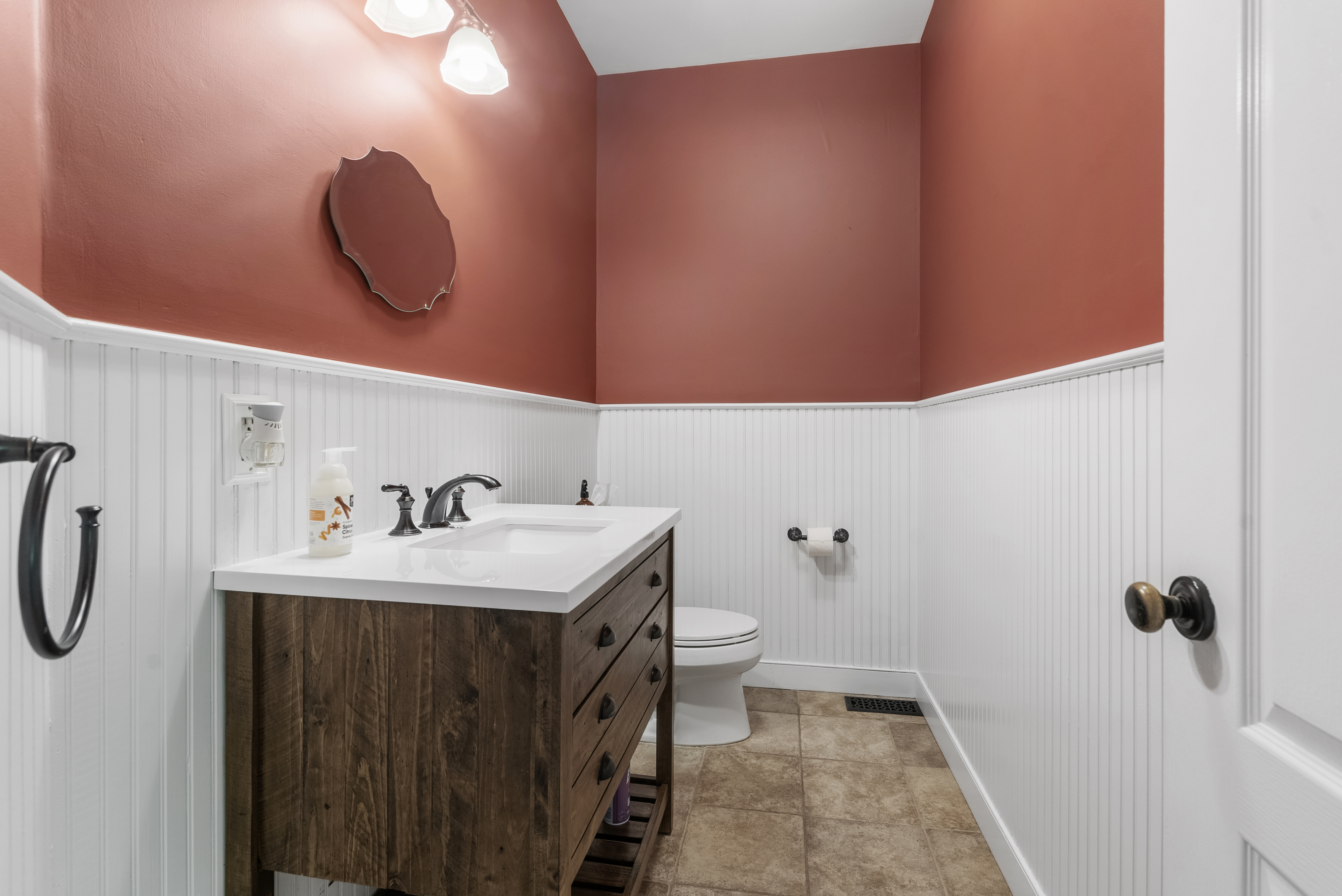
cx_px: 671
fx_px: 597
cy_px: 448
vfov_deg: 73.8
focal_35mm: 16
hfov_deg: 96.7
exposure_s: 1/2
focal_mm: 16
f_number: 8
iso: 100
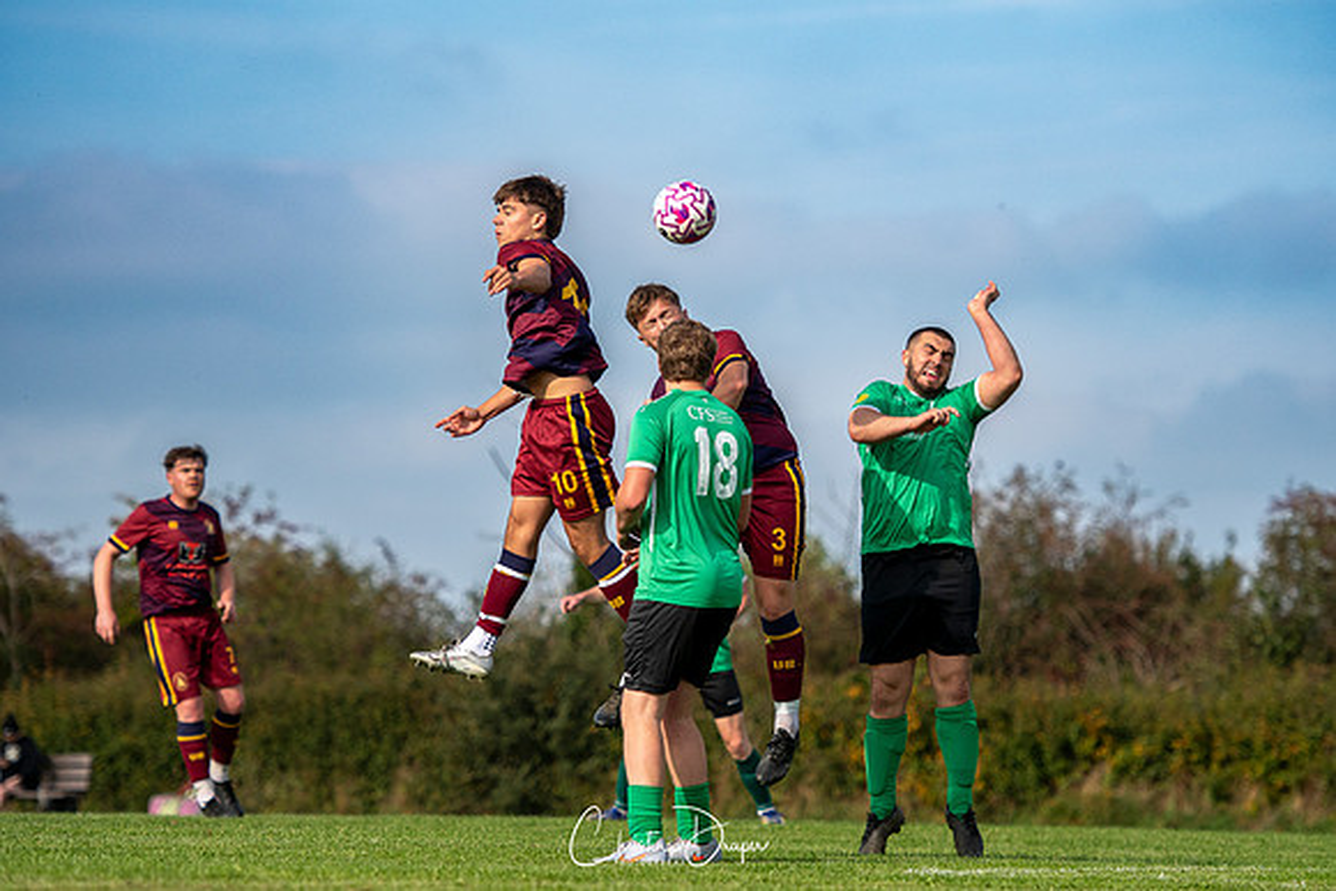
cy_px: 446
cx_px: 668
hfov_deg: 9.8
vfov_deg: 6.5
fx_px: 7795
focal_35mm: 210
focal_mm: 140
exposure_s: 1/5000
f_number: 2.8
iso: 200
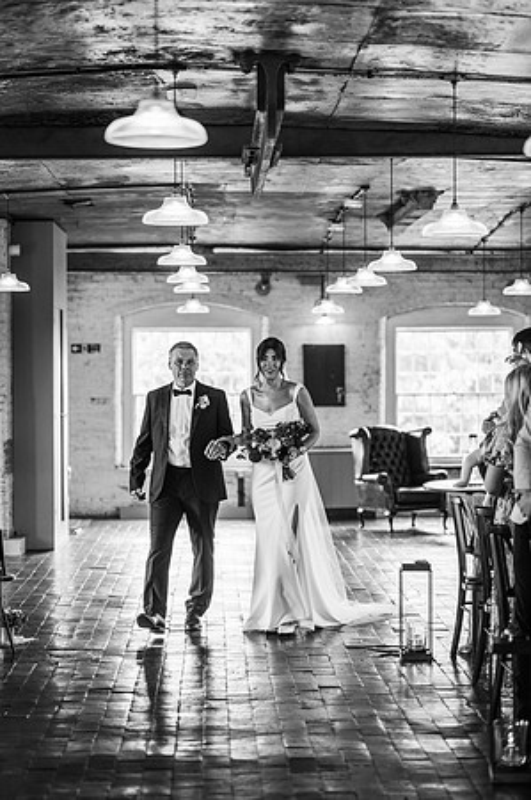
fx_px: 1885
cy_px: 400
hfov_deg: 16.0
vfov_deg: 23.9
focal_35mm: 85
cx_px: 266
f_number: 2
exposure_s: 1/200
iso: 450
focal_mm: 85
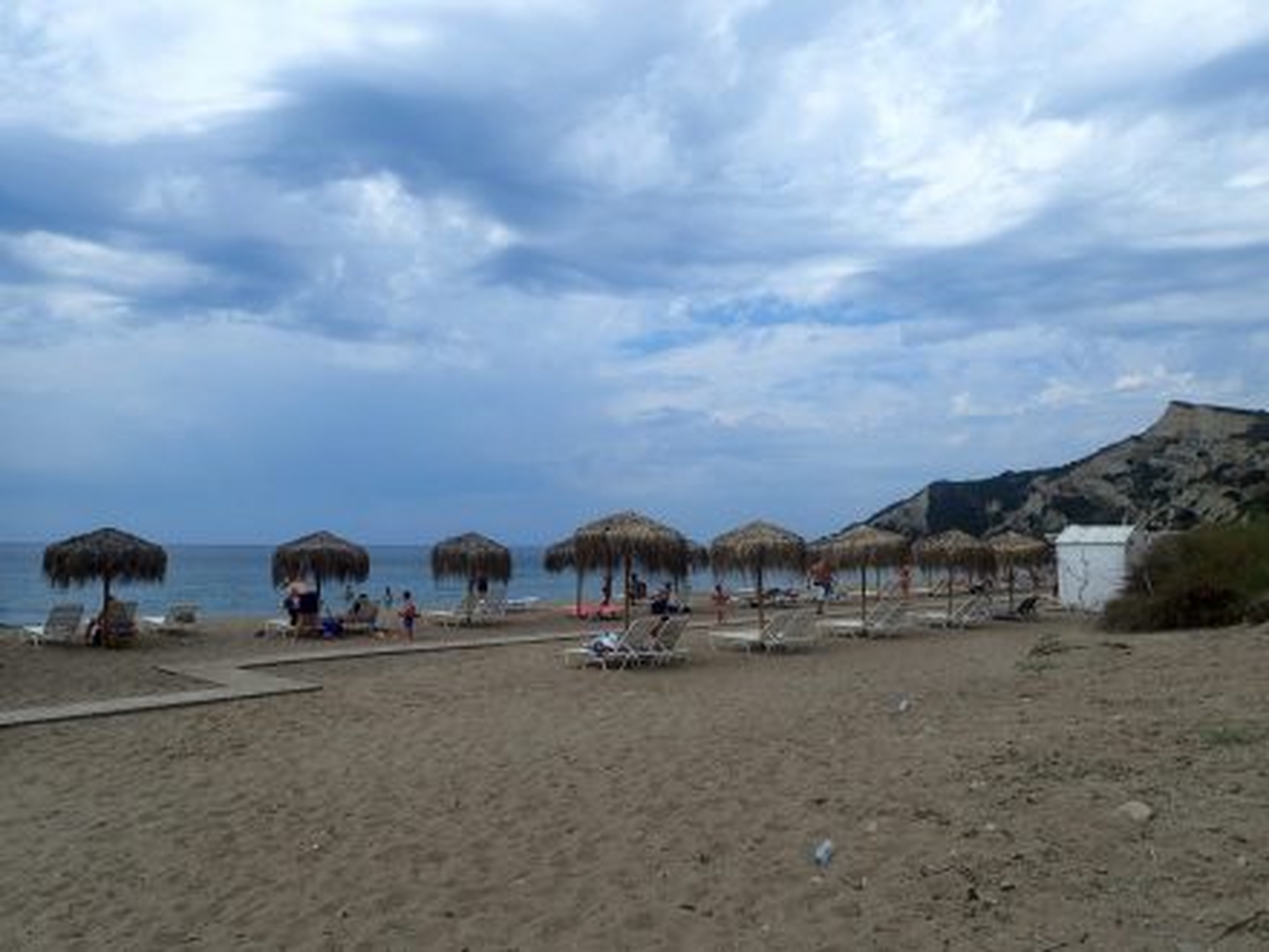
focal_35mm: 25
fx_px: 916
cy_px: 476
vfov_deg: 54.9
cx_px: 634
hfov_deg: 69.4
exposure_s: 1/320
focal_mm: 4.5
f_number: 8
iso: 100
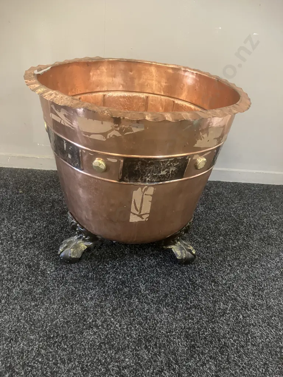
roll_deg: -7.5
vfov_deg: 63.4
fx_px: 305
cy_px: 188
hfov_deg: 49.7
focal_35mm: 28
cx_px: 142
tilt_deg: -29.5
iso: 320
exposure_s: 1/25
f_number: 1.8
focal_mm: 3.99
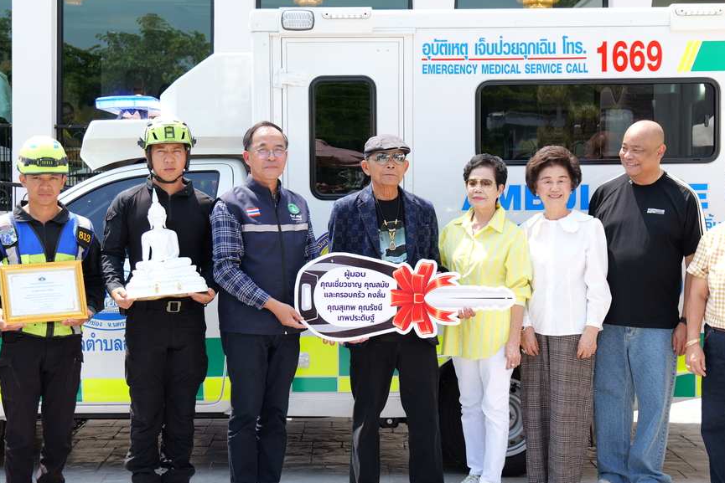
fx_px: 1168
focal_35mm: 58
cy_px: 291
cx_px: 381
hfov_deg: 34.5
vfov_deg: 23.3
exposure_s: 1/125
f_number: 5.6
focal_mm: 47
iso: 100
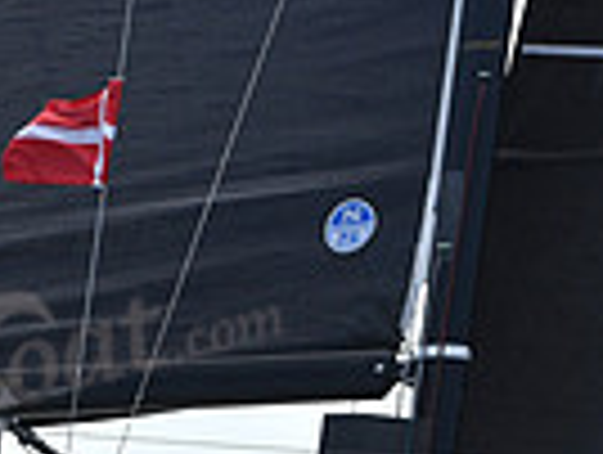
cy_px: 681
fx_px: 7260
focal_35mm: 416
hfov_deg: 4.7
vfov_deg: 3.6
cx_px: -580
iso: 320
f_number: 8
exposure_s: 1/1000
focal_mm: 100
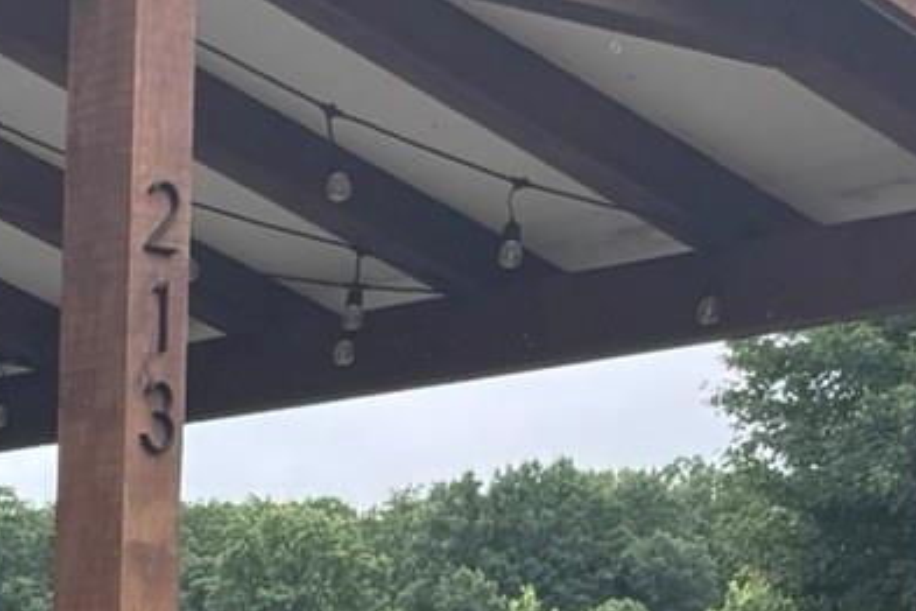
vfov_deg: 10.1
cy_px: 968
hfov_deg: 11.9
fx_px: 3308
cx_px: -1452
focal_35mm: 130
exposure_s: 1/604
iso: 80
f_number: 1.78
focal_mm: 6.76
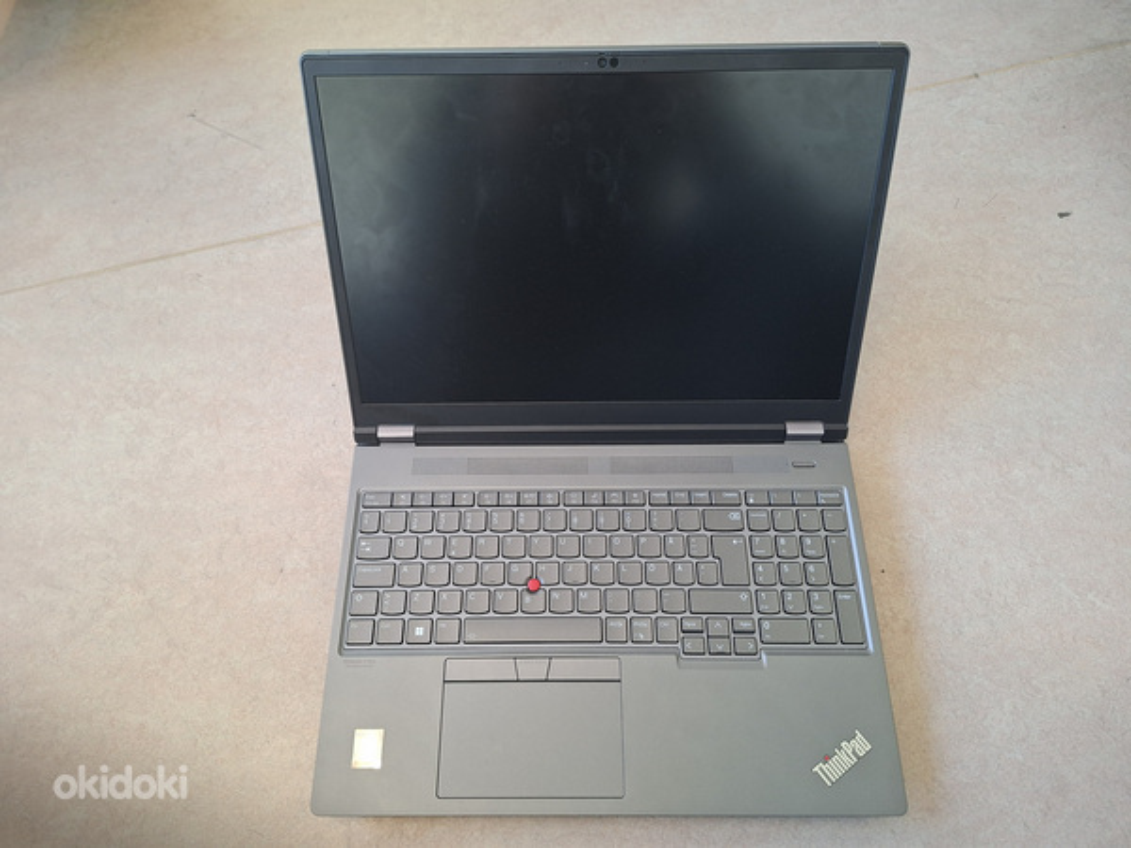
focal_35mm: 23
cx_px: 566
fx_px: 751
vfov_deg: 58.9
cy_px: 424
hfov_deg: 73.9
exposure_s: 1/100
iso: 320
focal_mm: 5.54
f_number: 1.8
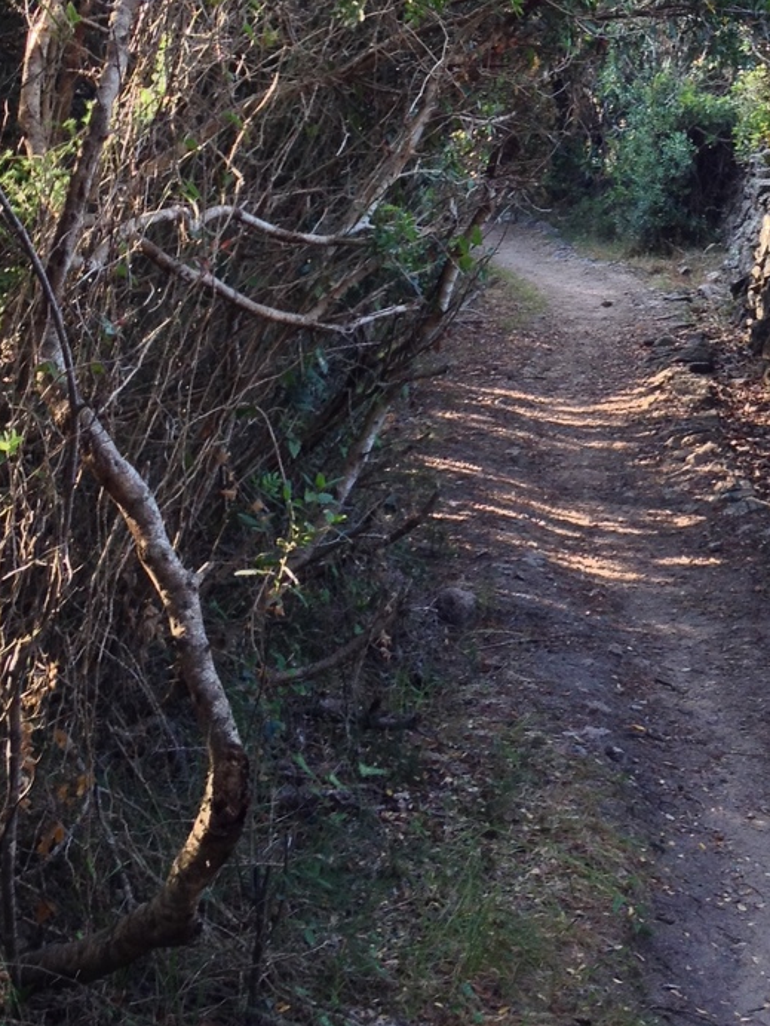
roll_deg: -0.2
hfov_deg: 17.9
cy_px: 140
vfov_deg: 23.6
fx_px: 2400
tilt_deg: -5.3
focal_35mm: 81
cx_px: 696
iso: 50
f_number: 2.4
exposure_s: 1/60
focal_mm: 4.28
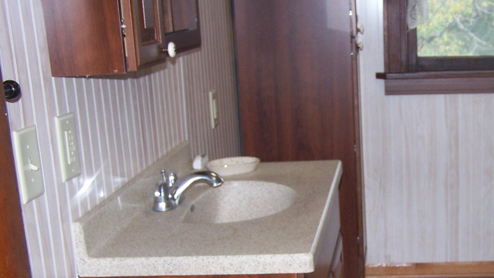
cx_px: 364
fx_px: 812
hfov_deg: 33.2
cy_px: 219
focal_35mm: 62
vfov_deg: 19.2
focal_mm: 6.3
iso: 140
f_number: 2.8
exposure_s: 1/60
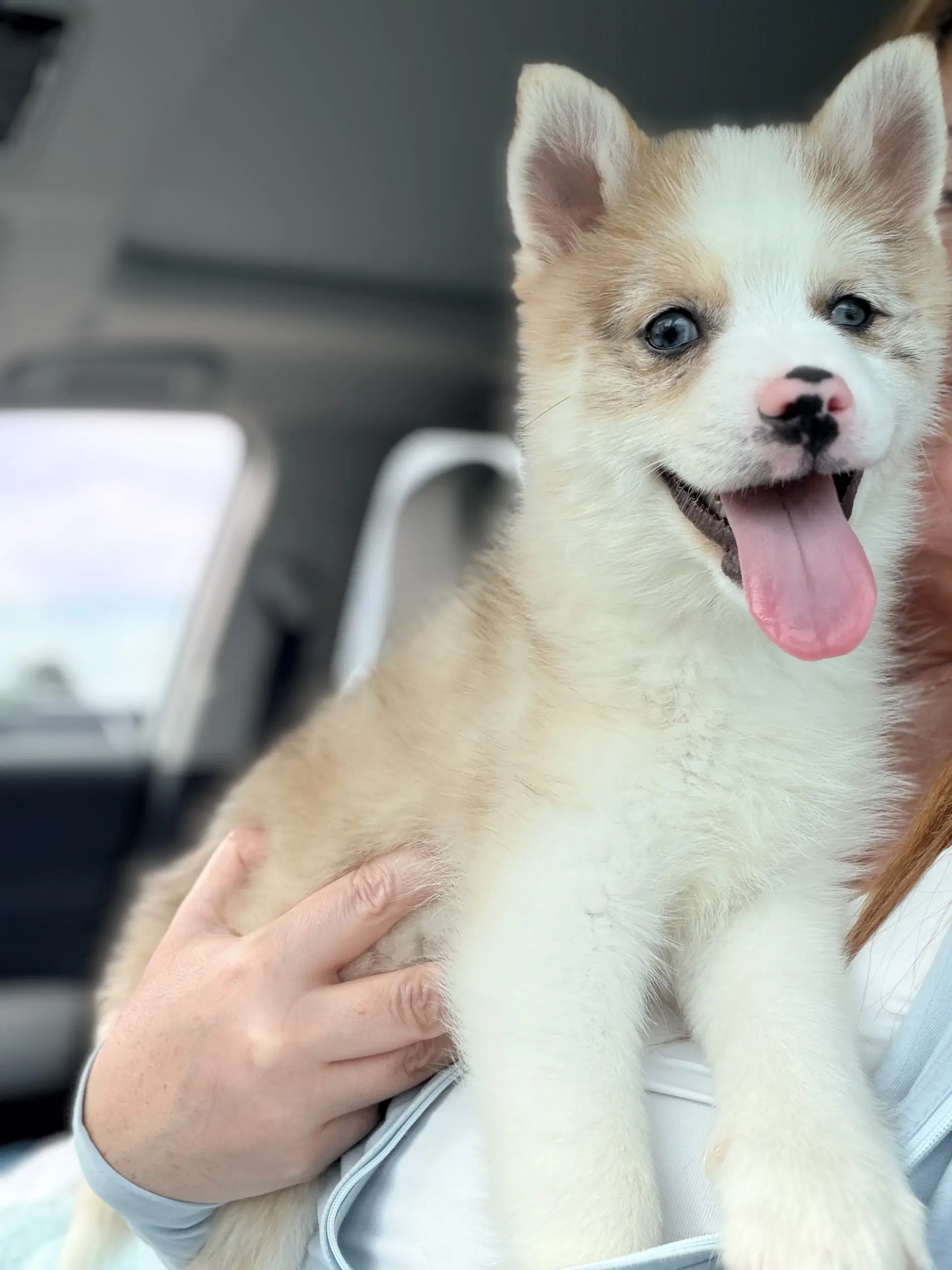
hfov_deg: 46.8
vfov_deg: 60.0
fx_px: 1100
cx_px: 476
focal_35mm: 30
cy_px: 635
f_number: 1.9
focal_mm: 2.71
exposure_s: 1/407
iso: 32
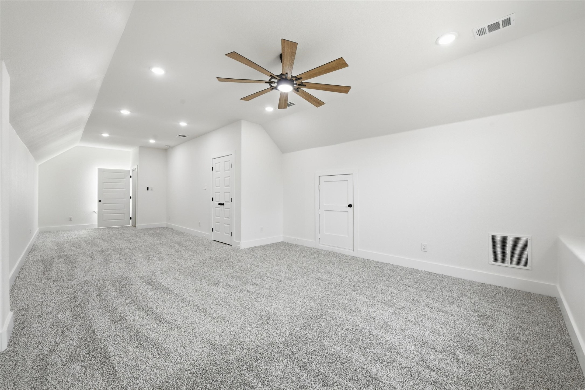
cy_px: 195
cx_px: 292
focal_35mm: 14
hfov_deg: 104.3
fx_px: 227
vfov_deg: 81.2
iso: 100
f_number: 9
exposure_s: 1/125
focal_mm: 14
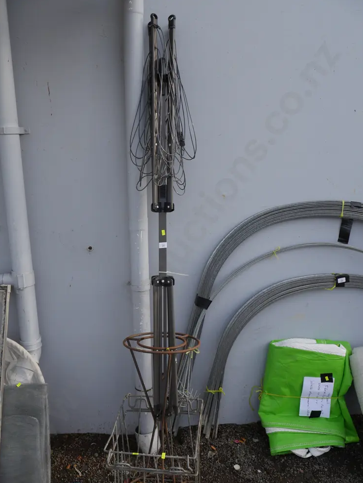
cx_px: 182
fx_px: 405
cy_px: 248
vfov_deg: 61.6
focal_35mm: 29
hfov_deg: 48.2
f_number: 5.6
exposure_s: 1/250
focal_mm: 14
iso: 200
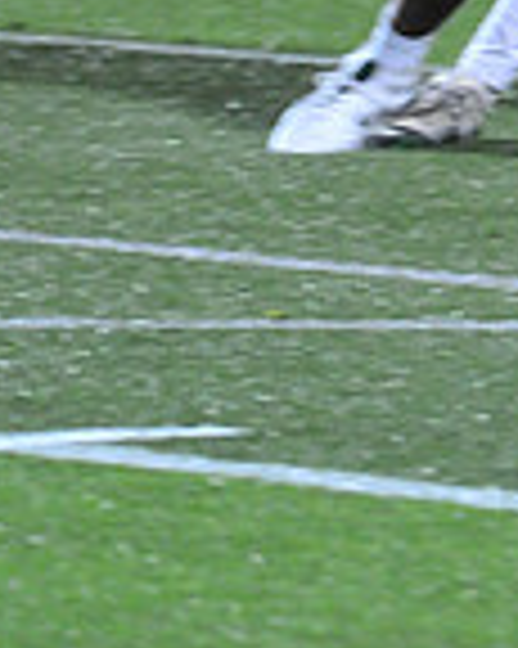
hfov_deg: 1.5
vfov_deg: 1.8
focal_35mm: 1061
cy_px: -621
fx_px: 20354
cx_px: 626
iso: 6400
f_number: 5.6
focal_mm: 280
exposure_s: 1/200
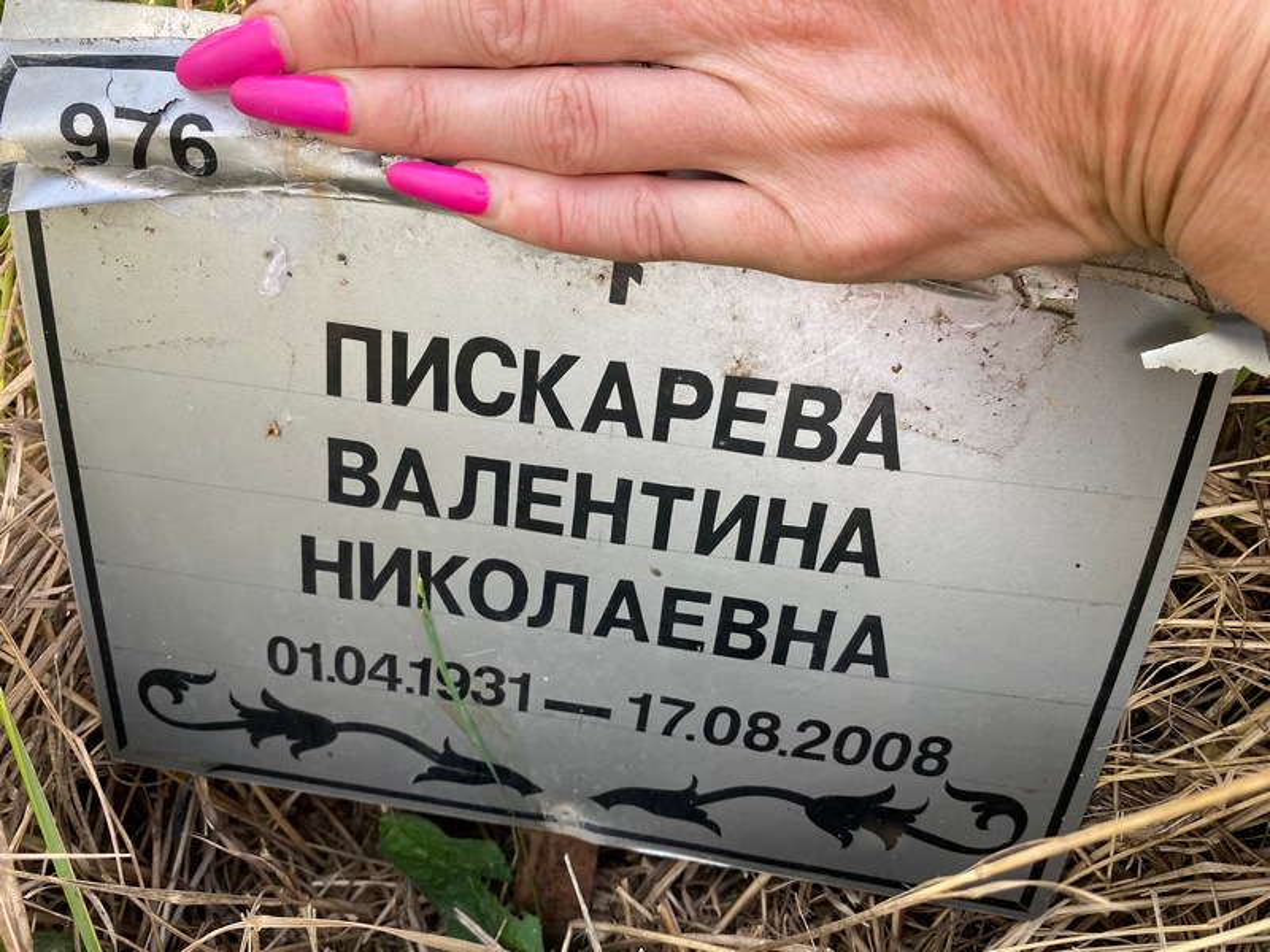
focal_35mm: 26
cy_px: 476
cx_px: 635
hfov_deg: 67.3
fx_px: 954
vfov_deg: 53.1
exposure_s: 1/121
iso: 40
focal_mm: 4.25
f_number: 1.8
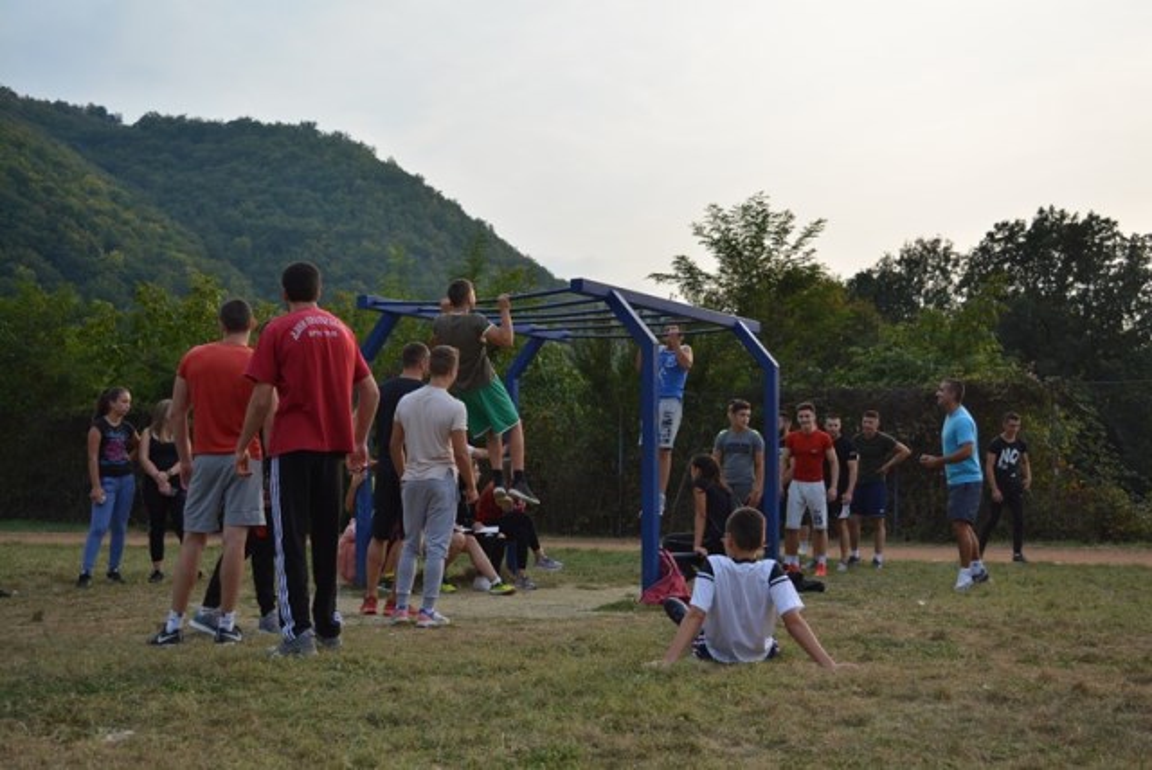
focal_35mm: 44
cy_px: 385
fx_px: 1393
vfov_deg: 30.9
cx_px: 576
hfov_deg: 44.9
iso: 400
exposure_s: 1/1250
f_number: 5
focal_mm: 29
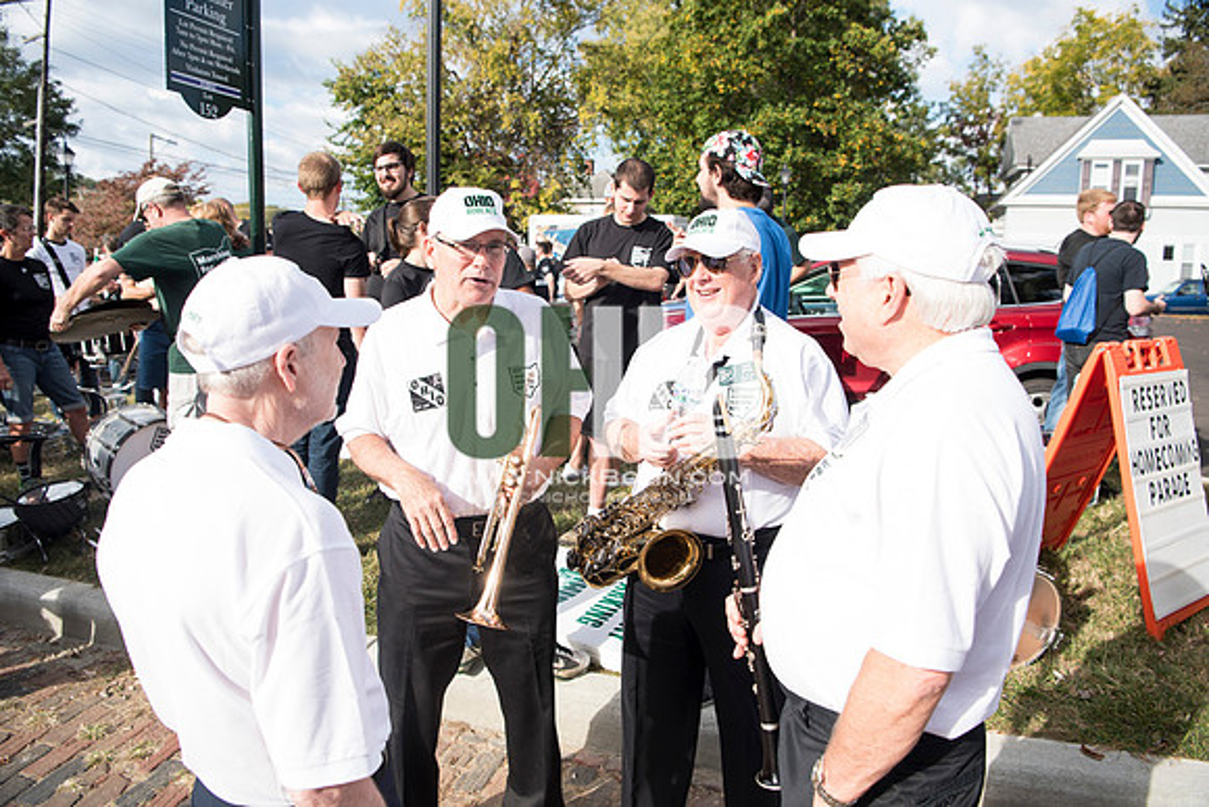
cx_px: 604
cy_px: 404
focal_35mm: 24
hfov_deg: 73.7
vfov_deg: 53.2
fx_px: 806
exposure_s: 1/800
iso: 250
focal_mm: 24
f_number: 4.5
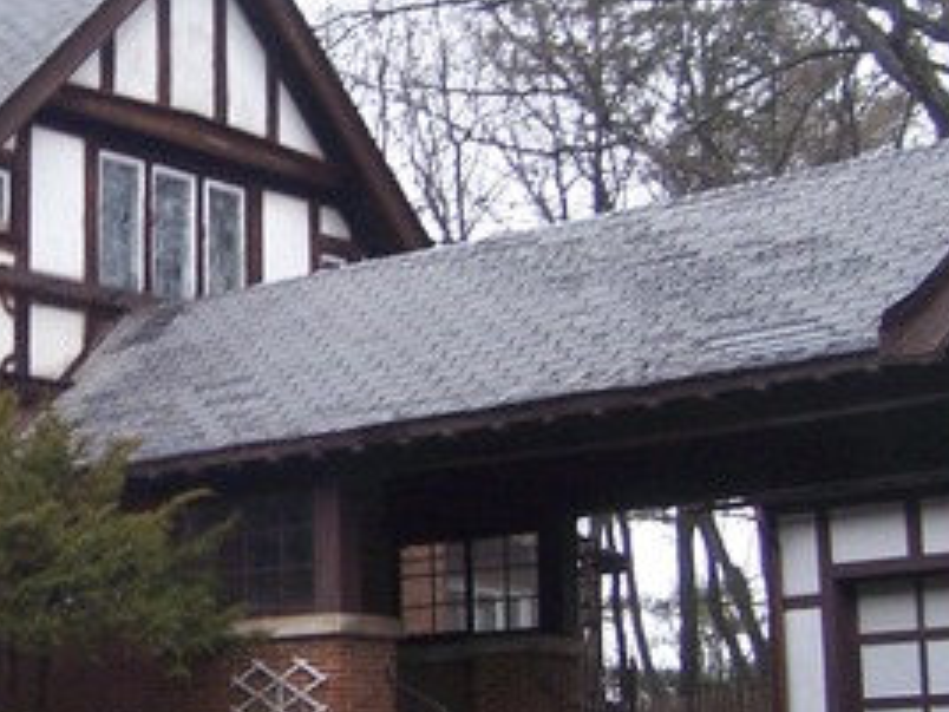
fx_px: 2358
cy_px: 333
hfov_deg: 22.0
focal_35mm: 86
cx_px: 28
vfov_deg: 17.2
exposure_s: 1/60
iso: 125
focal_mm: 6.2
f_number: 2.8
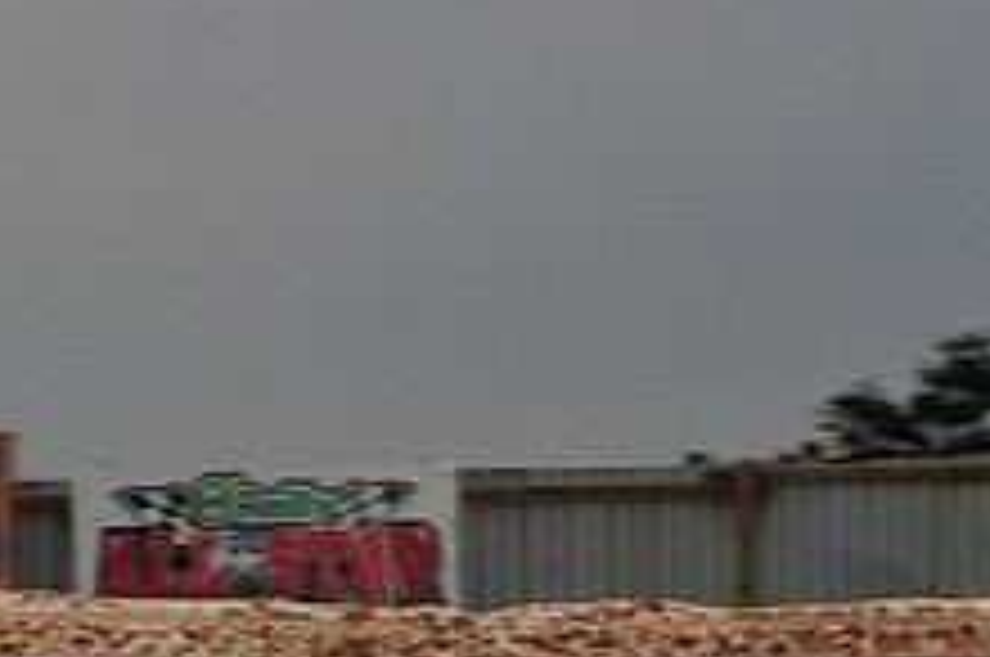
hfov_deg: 9.1
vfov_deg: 6.0
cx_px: 356
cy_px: 770
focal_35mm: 227
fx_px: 6233
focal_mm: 86
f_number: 8
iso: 1000
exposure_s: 1/320
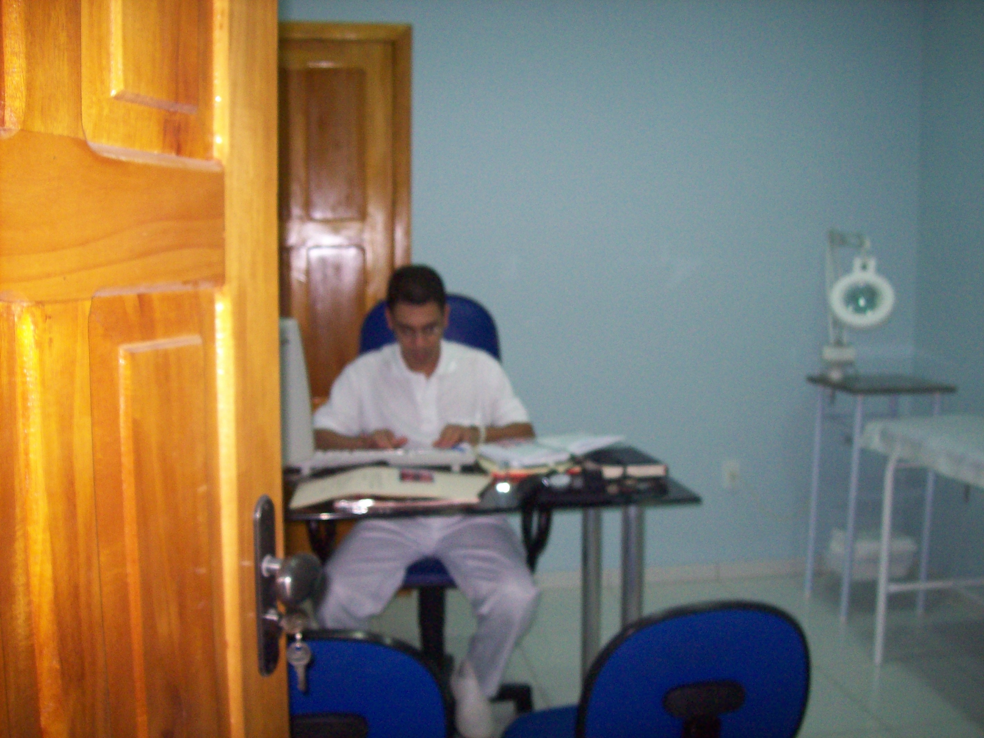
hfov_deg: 51.4
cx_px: 492
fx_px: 1023
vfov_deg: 39.6
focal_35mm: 36
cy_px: 369
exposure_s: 1/64
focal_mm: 6
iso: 200
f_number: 2.7
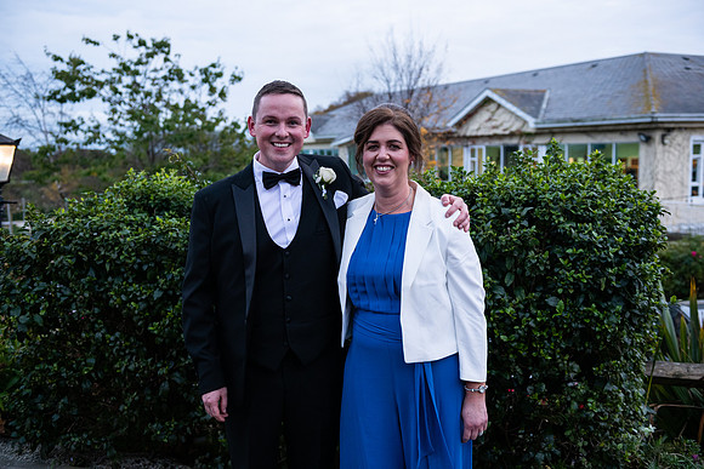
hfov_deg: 50.7
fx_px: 743
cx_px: 352
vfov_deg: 35.1
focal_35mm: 38
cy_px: 234
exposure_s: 1/160
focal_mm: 38
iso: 640
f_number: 3.5
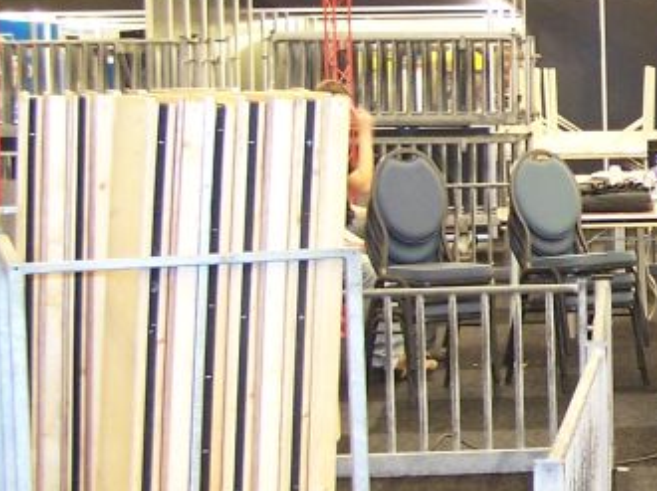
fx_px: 2238
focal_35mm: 118
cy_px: 211
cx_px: 942
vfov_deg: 12.5
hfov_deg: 15.6
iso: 140
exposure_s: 1/2
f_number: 2.8
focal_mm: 6.3
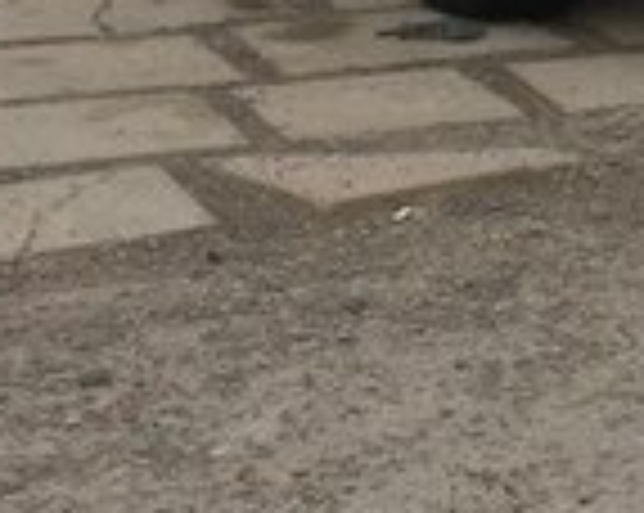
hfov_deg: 14.3
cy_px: -97
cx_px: 775
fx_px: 2493
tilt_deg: -7.6
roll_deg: +1.7
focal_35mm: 131
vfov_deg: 11.5
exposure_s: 1/192
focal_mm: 4.15
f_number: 2.2
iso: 32
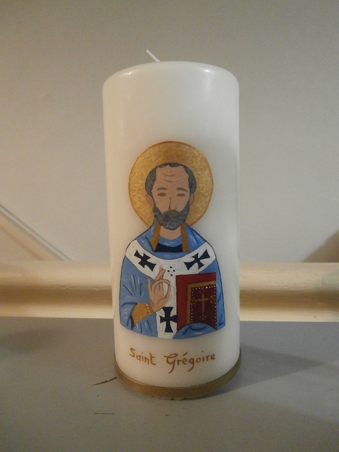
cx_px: 170
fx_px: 313
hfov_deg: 56.8
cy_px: 226
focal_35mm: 24
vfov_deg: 71.6
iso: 800
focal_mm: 4.2
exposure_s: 1/20
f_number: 3
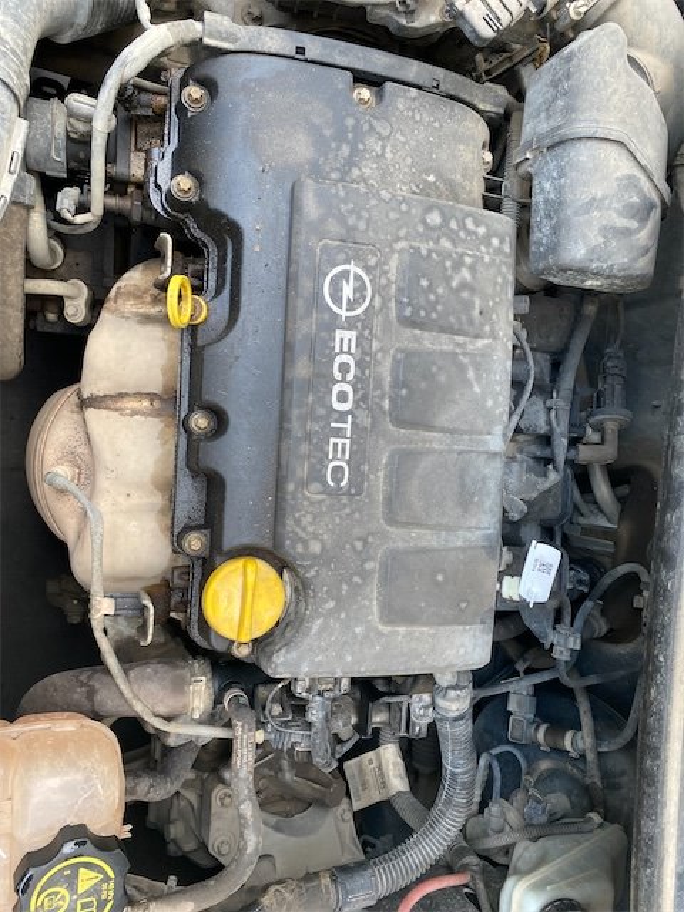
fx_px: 685
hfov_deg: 53.1
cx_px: 342
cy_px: 456
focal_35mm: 26
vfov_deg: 67.3
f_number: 1.8
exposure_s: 1/68
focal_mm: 4.25
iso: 125
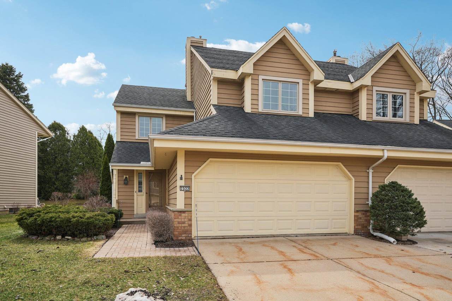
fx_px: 295
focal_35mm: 24
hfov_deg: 74.9
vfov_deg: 54.1
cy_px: 150
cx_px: 226
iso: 100
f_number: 7.1
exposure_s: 1/320
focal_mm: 23.5
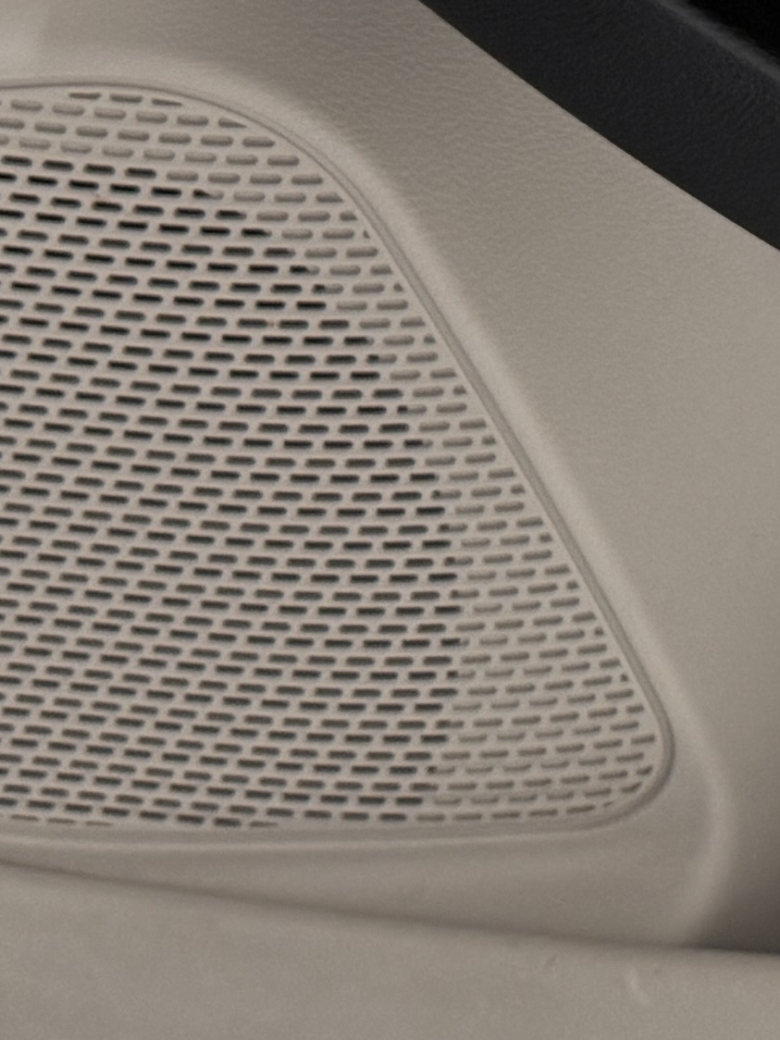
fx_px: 3665
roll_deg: +0.3
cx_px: 1629
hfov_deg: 10.9
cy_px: -430
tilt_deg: -29.0
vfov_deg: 15.2
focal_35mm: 122
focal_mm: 6.76
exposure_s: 1/60
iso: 125
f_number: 1.78
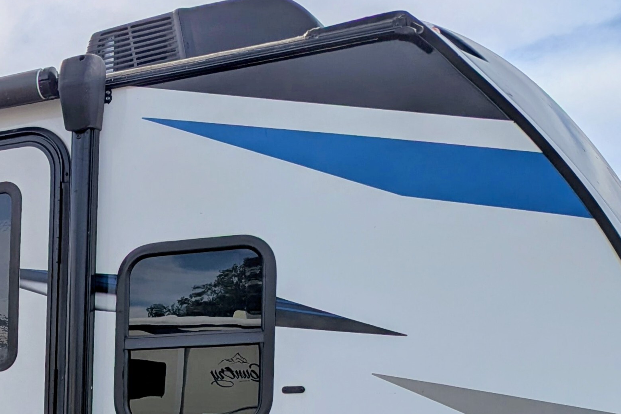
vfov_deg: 20.3
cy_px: 489
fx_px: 1087
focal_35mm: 63
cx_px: -109
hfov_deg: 28.2
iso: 47
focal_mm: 6.81
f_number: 1.85
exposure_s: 1/5376
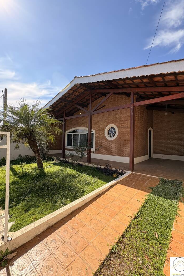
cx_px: 105
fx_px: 115
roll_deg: -1.9
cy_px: 140
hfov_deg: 76.9
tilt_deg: +1.9
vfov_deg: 100.4
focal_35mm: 15
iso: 64
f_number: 2.2
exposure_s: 1/652
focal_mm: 2.22
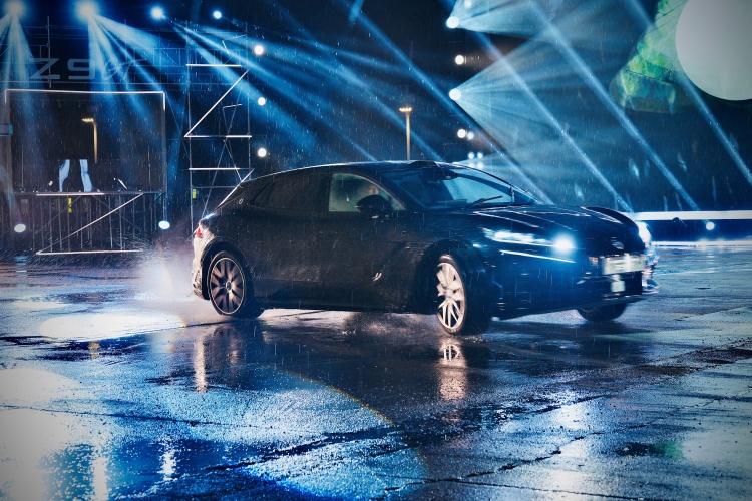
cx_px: 376
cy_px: 250
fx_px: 1462
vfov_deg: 19.5
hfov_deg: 28.8
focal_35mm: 70
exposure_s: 1/100
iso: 800
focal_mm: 70
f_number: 7.1
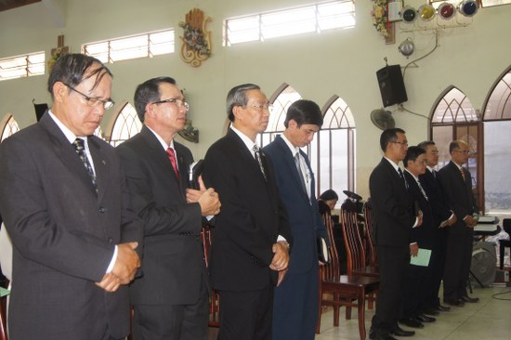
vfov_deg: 31.9
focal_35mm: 42
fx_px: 596
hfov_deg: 46.4
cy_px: 170
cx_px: 256
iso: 400
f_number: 4.5
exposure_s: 1/30
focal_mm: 28
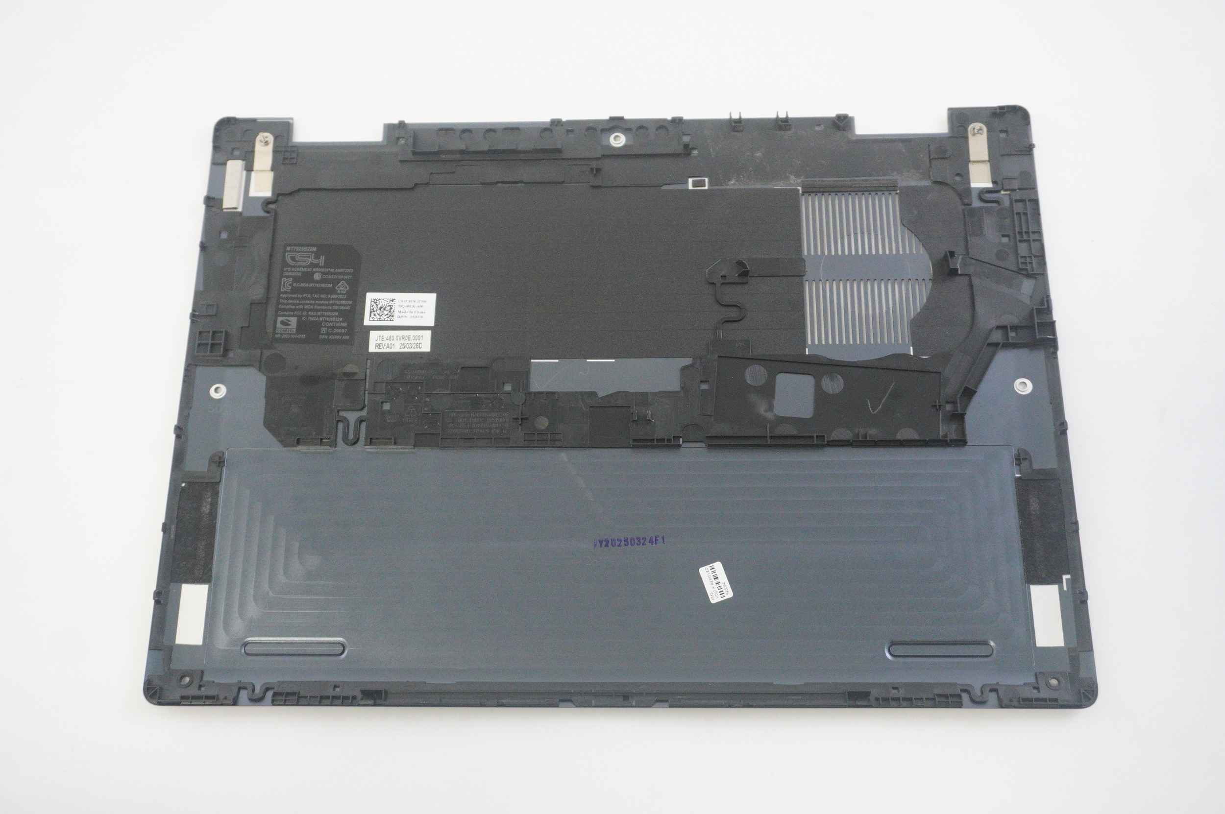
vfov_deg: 36.8
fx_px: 1224
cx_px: 612
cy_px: 407
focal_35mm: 36
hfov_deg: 53.2
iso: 3200
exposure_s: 1/125
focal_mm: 24
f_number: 5.6
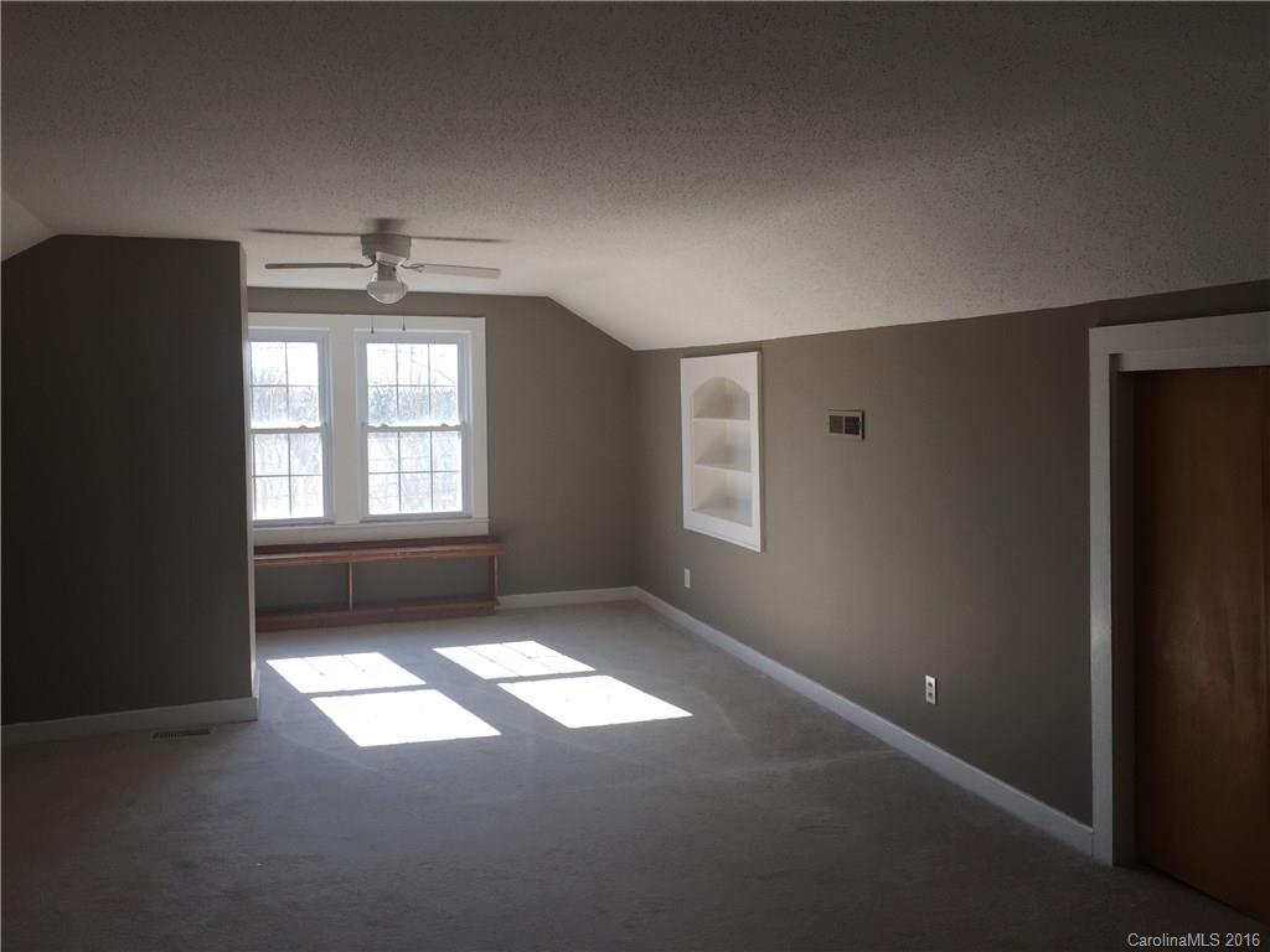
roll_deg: +0.9
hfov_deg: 61.7
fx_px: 1064
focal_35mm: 29
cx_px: 635
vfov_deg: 48.2
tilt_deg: -3.9
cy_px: 476
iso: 32
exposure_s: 1/153
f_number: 2.2
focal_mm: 4.15
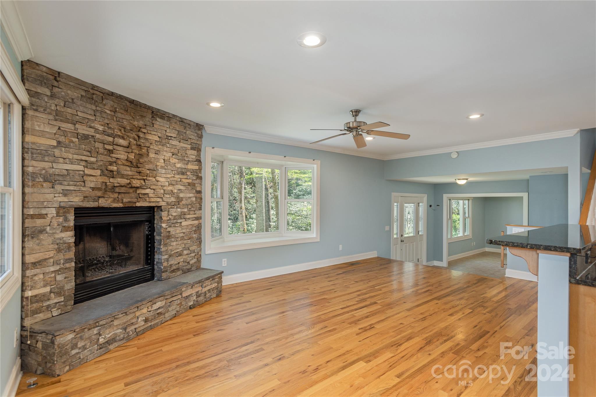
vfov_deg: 70.5
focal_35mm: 17
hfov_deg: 93.3
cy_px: 198
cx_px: 298
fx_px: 281
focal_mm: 17
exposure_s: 1/40
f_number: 7.1
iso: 320
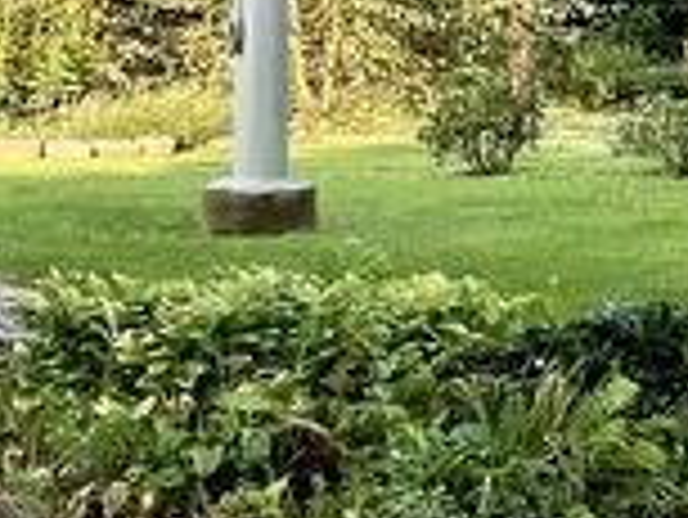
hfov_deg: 11.3
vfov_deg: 10.8
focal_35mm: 136
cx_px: 1790
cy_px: -54
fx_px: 2705
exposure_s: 1/477
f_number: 1.6
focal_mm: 4.2
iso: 32
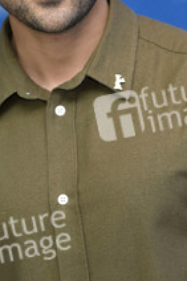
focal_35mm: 467
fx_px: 3644
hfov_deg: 2.9
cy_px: 44
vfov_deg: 4.4
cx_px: 41
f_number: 3.5
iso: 640
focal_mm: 165
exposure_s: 1/320
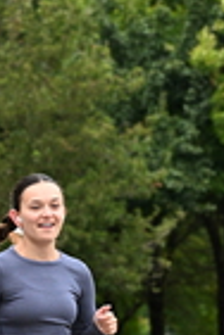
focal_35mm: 332
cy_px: 285
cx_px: -58
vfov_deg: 6.2
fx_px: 3098
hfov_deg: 4.1
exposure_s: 1/800
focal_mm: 85
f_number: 4
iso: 1600
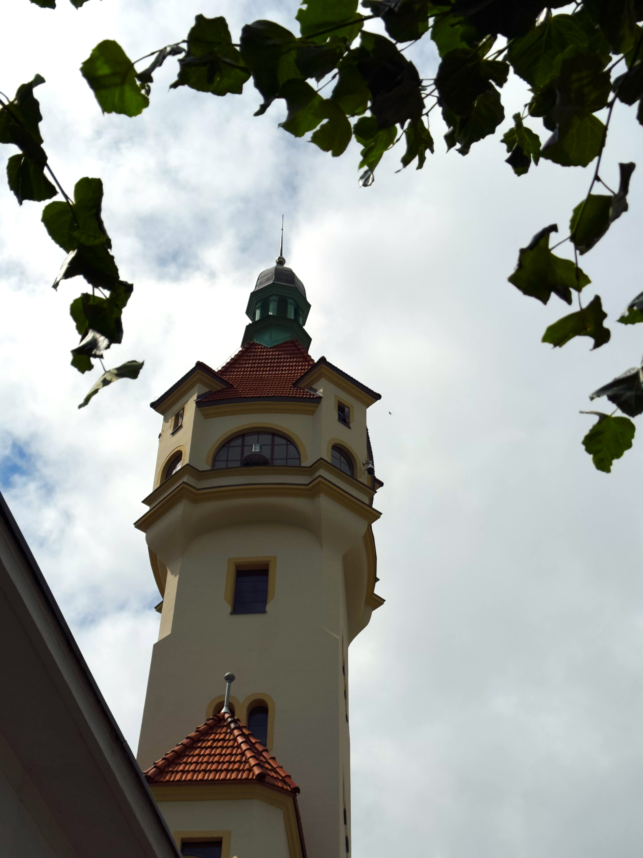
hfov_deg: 30.3
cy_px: 429
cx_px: 322
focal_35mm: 48
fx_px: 1189
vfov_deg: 39.7
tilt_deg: +46.9
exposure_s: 1/23256
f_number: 1.78
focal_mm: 6.86
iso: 40
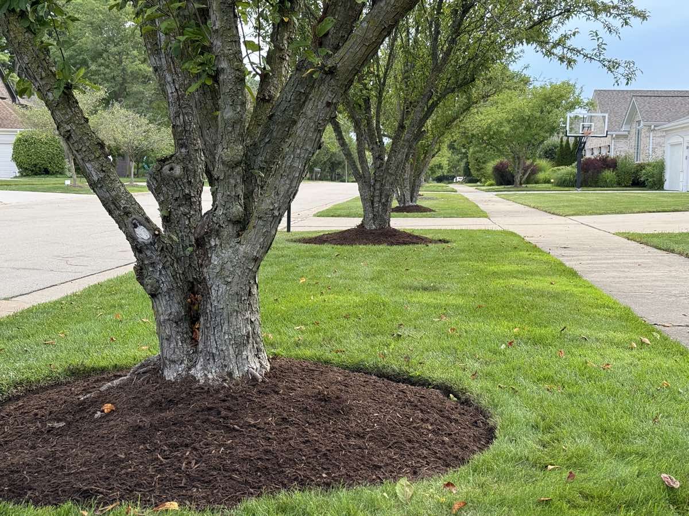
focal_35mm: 48
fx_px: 955
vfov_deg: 30.3
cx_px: 344
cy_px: 258
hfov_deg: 39.7
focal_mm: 6.76
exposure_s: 1/93
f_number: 1.78
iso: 100
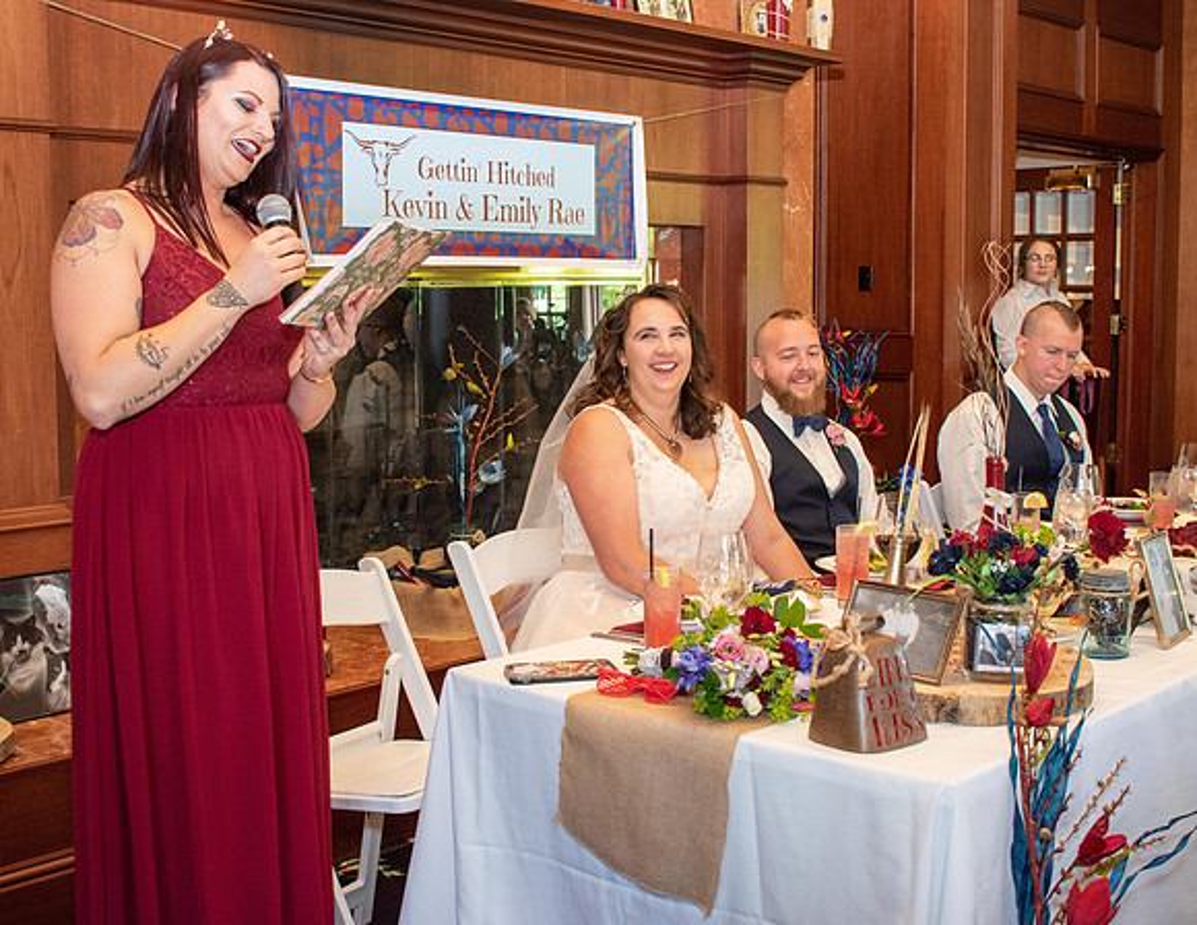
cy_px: 429
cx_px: 596
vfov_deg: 33.2
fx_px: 1550
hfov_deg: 42.2
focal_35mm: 44
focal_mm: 25
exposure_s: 1/60
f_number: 4
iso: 1400
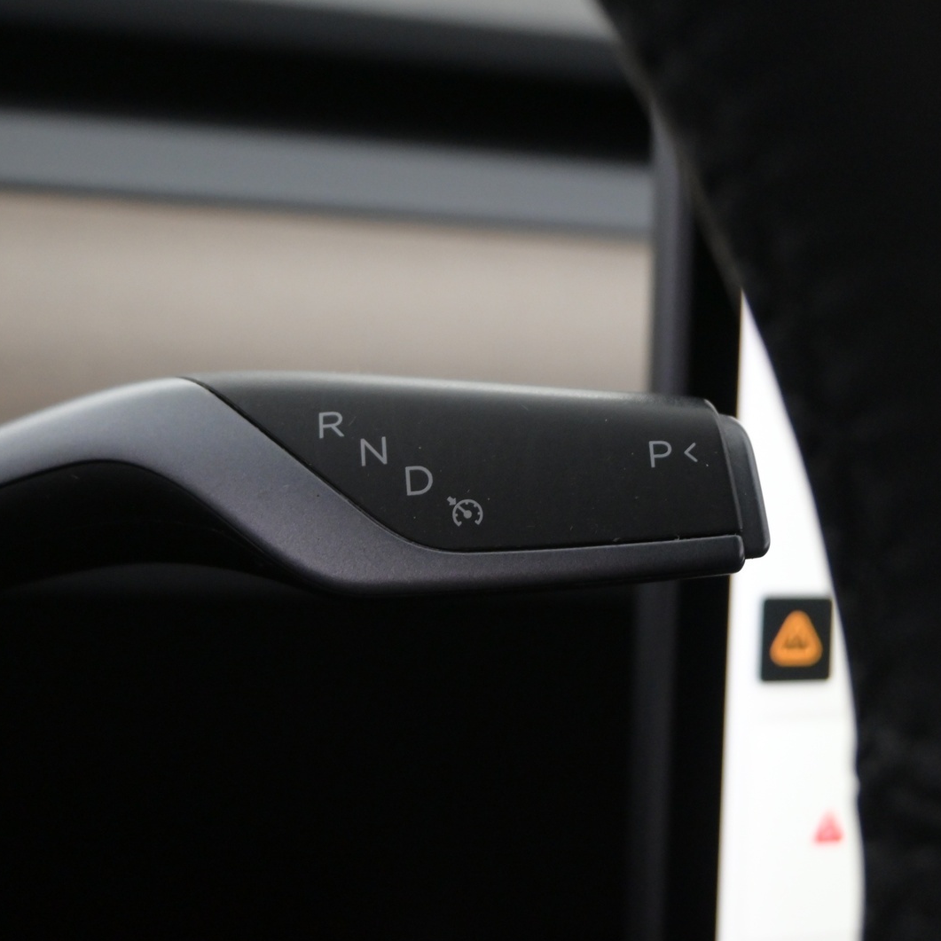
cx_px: 465
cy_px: 477
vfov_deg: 28.0
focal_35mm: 61
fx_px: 1886
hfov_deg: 28.0
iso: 2500
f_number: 5
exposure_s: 1/80
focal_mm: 31.5
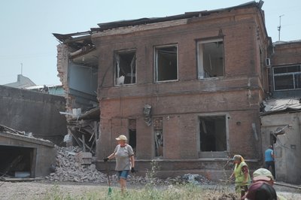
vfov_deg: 32.6
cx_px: 150
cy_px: 100
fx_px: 343
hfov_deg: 47.4
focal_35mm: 41
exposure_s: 1/250
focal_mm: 41
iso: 50
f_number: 6.3
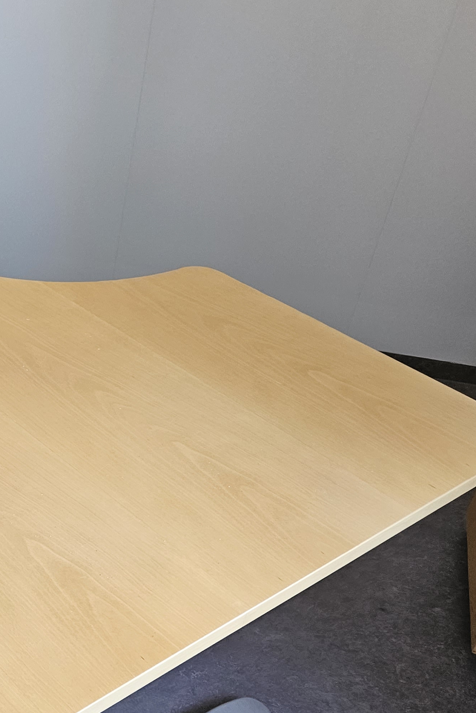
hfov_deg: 24.8
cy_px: 485
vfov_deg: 40.5
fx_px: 952
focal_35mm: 48
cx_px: -123
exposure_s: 1/100
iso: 320
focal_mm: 5.4
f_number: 1.8
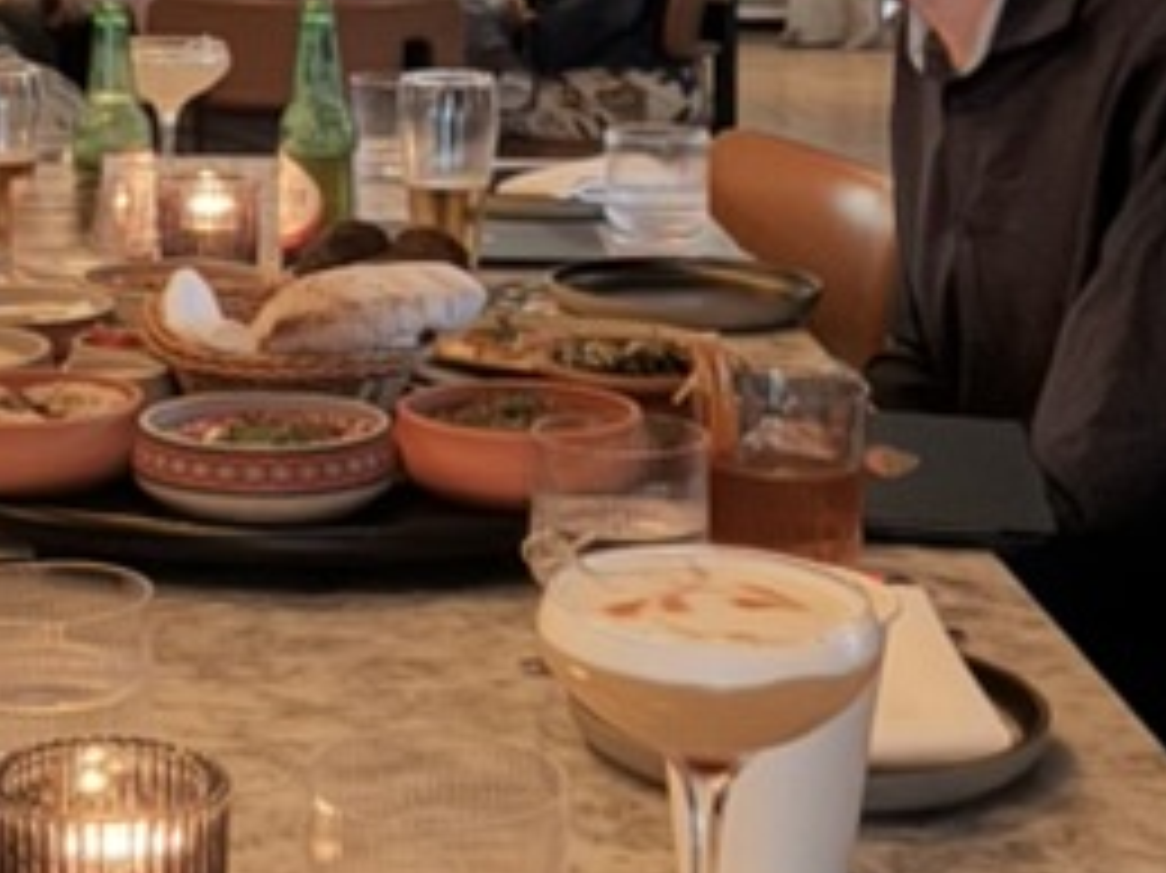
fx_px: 2660
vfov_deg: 18.2
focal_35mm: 79
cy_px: -4
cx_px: 306
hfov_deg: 24.5
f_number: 1.9
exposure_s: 1/15
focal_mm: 2.71
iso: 1600
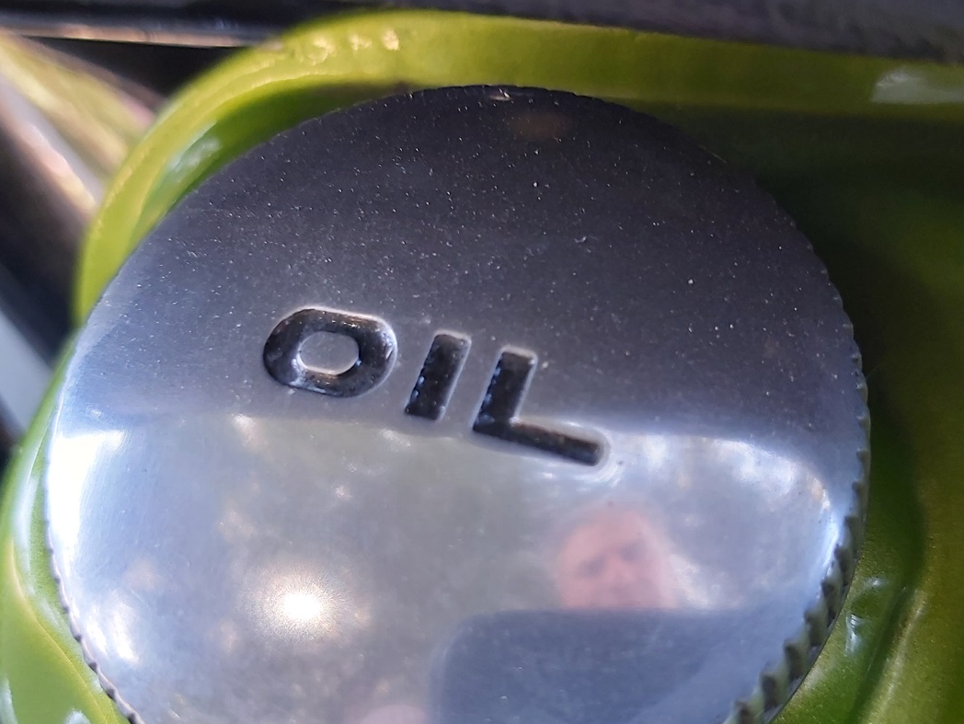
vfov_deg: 35.9
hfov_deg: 46.7
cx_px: 516
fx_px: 1114
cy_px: 433
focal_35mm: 40
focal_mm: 3.92
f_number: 1.7
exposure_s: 1/50
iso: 160
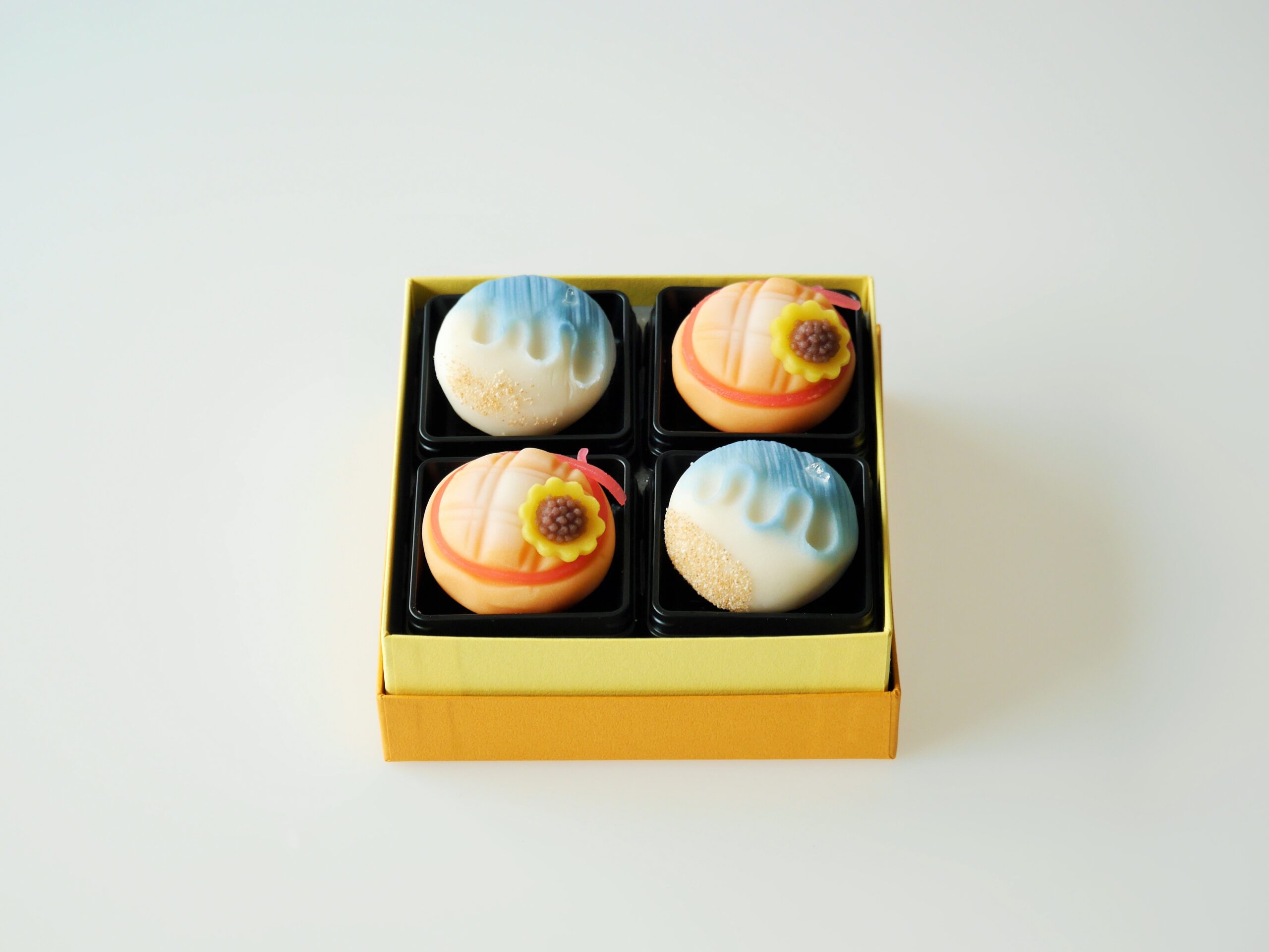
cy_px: 476
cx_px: 634
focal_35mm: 102
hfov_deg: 19.3
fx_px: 3741
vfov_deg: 14.5
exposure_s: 1/100
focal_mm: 51
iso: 250
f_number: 5
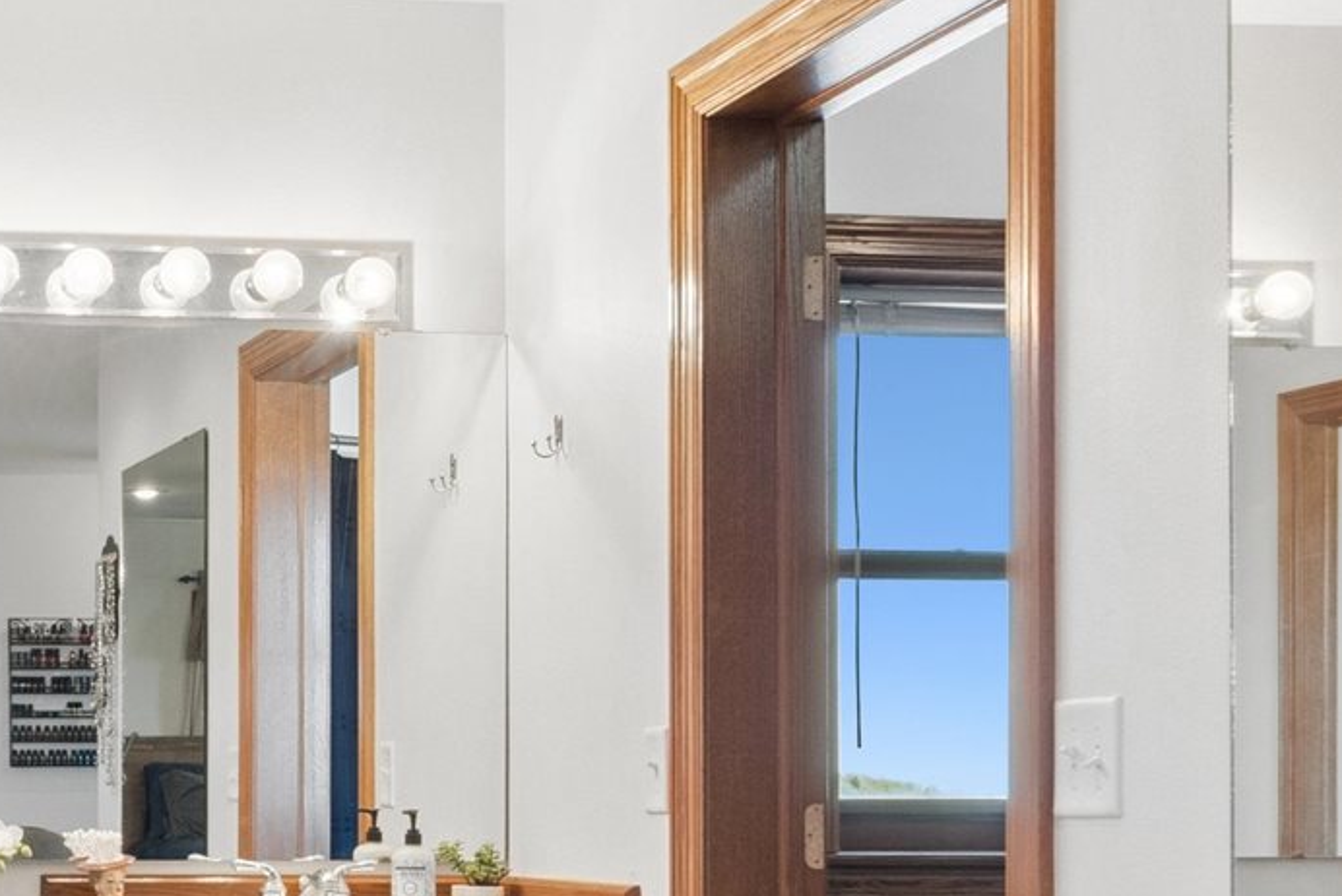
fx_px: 2648
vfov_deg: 18.9
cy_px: 772
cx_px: -182
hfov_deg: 26.0
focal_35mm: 71
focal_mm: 16
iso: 800
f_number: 10
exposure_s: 1/40
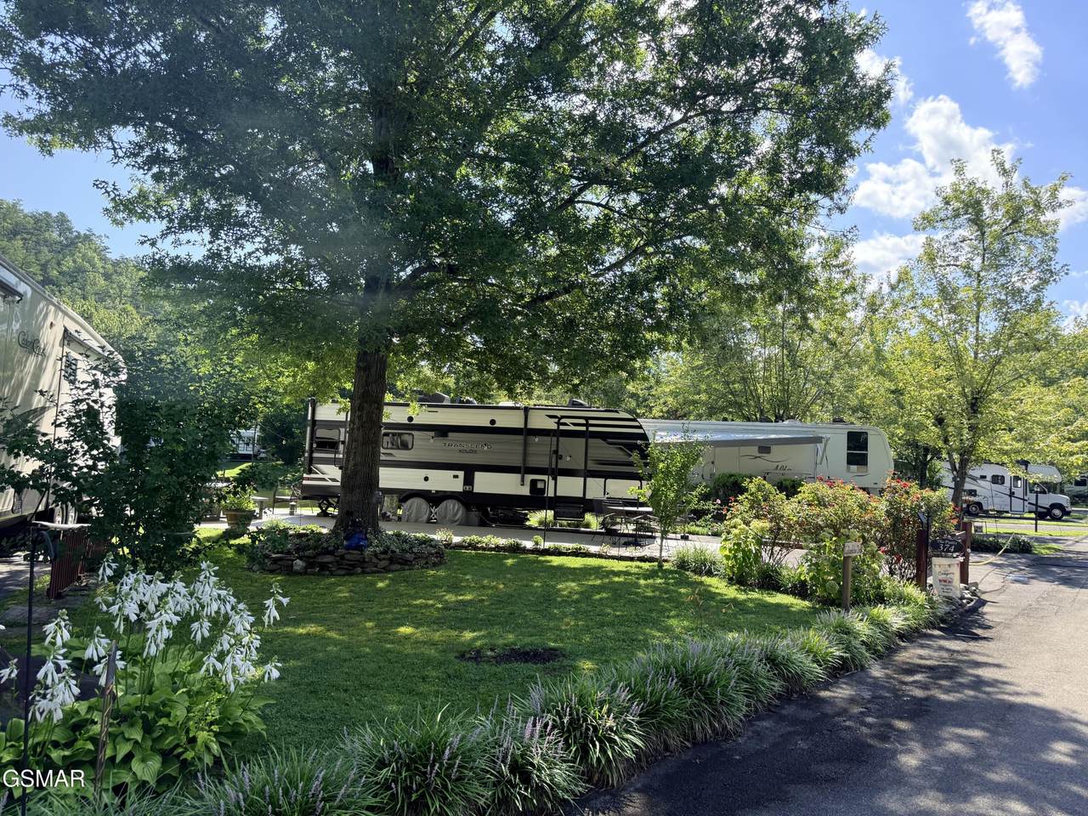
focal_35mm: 24
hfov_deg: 71.6
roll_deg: -3.2
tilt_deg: +4.8
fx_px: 754
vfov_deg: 56.8
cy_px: 408
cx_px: 544
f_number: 1.78
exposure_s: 1/1585
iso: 100
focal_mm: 6.76
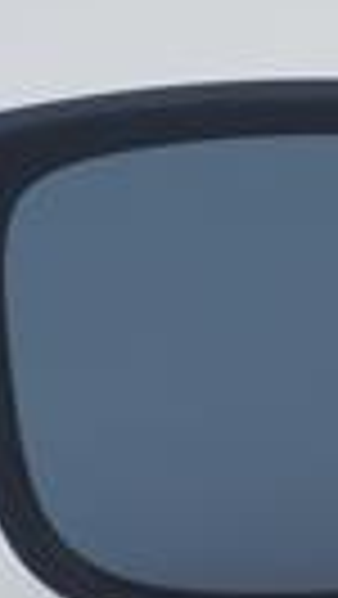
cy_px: 355
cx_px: 744
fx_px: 3753
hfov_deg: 5.0
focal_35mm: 236
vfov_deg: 9.1
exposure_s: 1/4
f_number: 32
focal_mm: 50
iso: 100
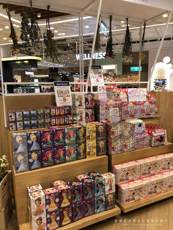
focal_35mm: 28
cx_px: 86
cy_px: 115
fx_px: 187
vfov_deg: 63.4
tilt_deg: -9.4
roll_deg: +0.6
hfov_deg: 49.7
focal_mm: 3.99
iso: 25
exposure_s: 1/30
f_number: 1.8
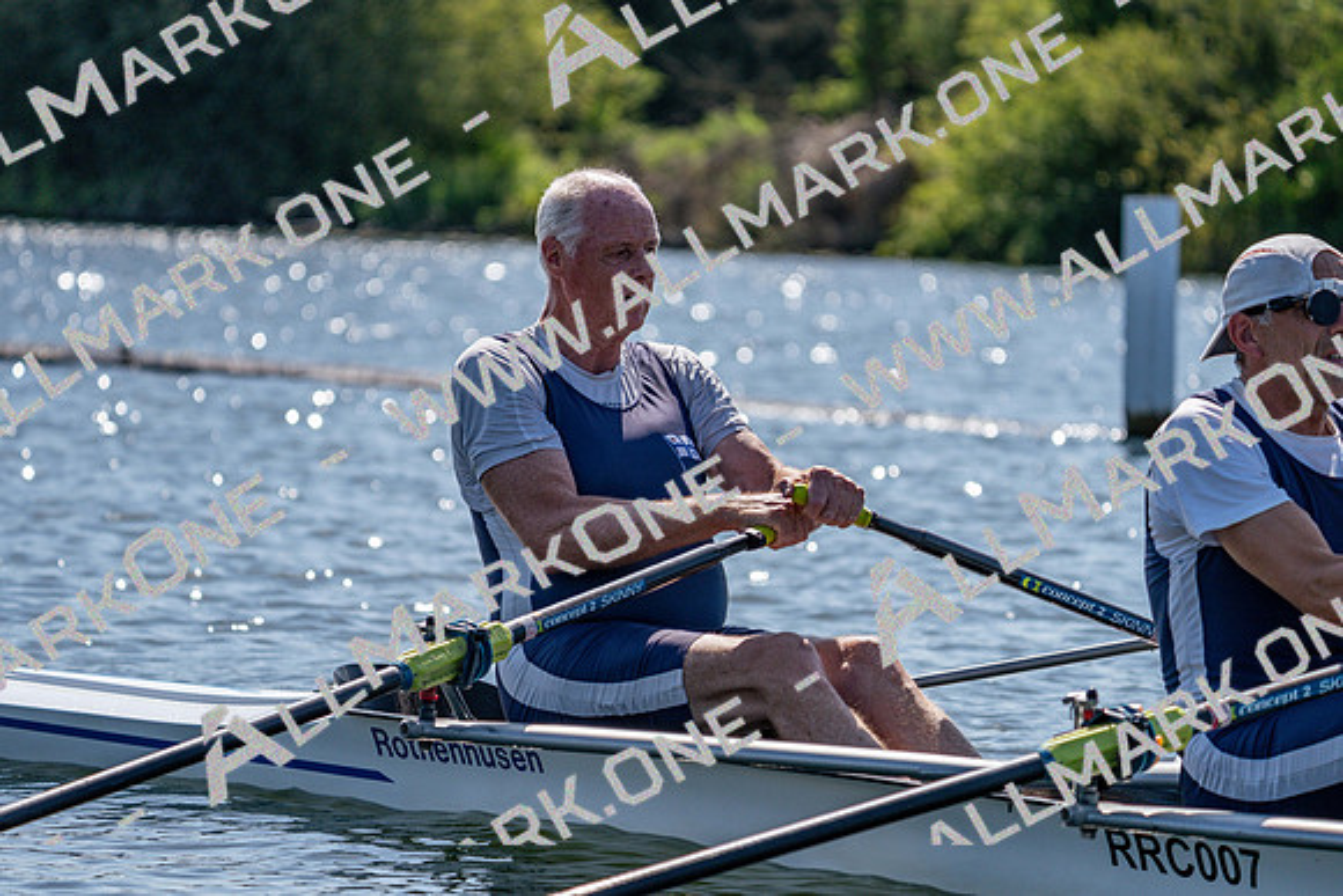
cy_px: 448
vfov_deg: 6.5
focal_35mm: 211
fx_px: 7873
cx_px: 672
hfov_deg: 9.8
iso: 200
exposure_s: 1/2000
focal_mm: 211
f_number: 5.6
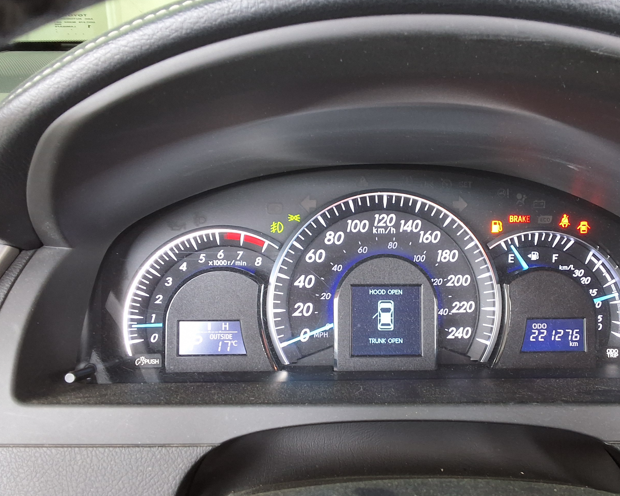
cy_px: 274
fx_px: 679
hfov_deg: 48.6
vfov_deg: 40.1
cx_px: 385
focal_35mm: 37
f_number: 1.9
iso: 125
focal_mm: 2.91
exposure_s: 1/40
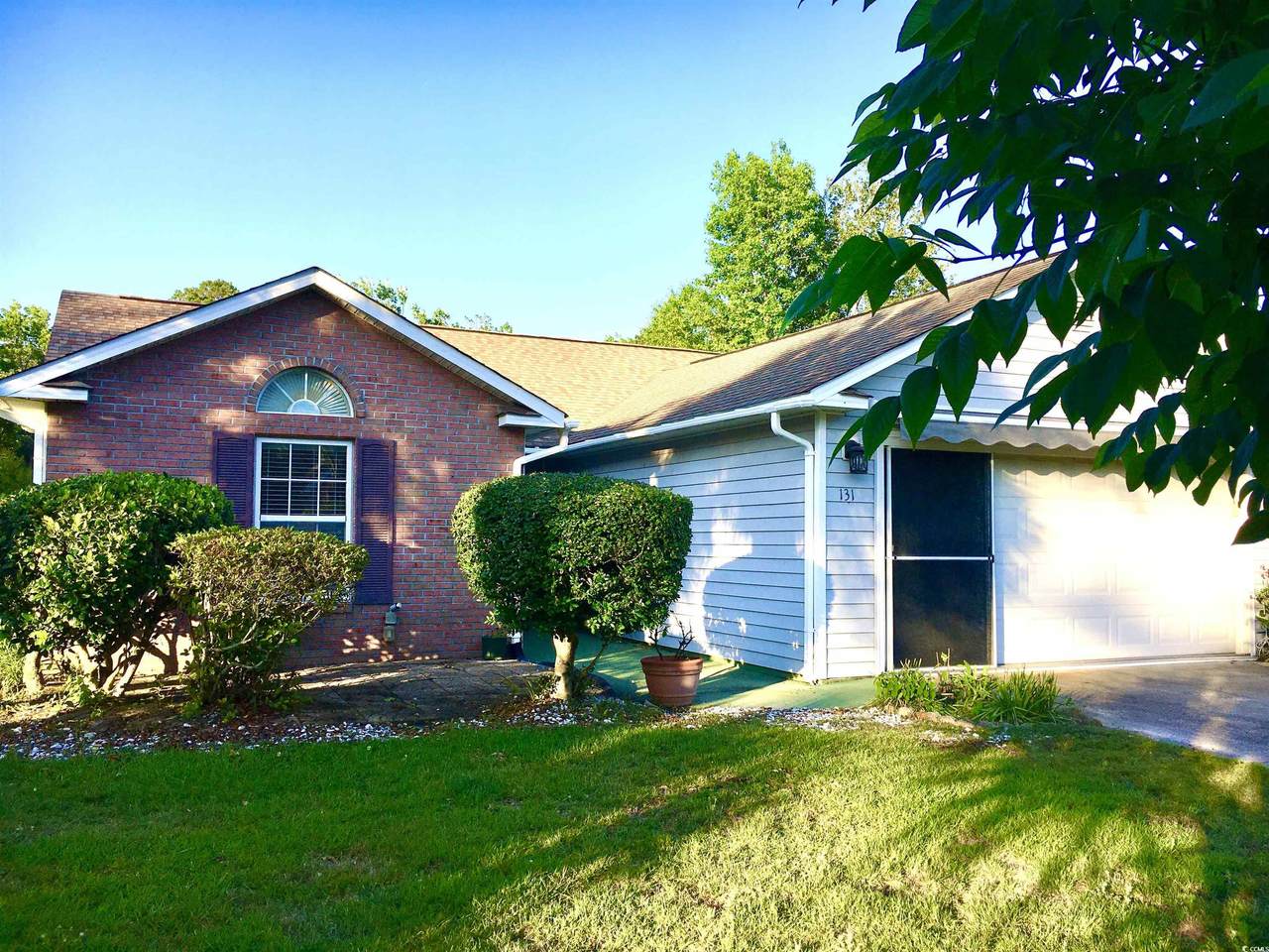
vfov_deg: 48.2
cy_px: 476
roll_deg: -0.2
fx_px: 1063
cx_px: 634
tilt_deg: +3.8
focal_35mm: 29
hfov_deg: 61.7
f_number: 2.2
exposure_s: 1/651
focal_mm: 4.15
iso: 25
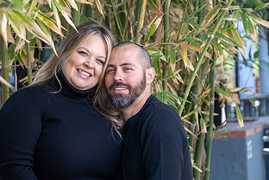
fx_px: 1083
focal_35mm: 145
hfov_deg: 14.1
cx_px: 42
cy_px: 96
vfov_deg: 9.5
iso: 200
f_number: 4
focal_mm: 78
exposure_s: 1/80
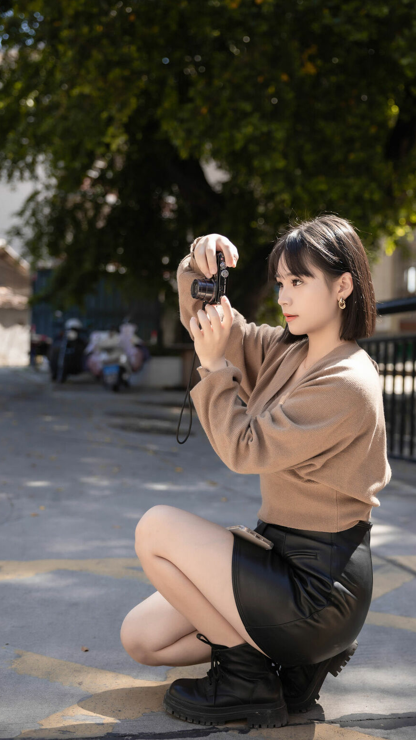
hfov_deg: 26.0
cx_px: 216
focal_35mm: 46
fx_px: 902
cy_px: 375
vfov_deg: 44.6
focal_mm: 43
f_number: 2.8
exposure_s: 1/500
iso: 100
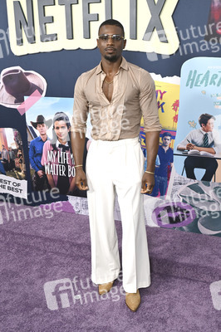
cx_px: 110
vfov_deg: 54.5
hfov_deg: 37.8
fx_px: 323
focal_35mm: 35
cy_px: 166
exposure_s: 1/250
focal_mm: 35
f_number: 5.6
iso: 1250
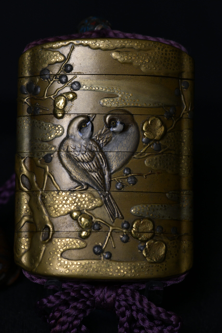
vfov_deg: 19.5
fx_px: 971
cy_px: 166
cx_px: 111
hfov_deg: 13.0
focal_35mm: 105
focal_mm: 105
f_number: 10
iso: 1800
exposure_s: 1/125
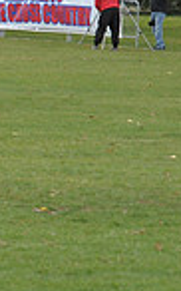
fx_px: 3994
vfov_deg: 4.2
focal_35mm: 505
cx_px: -330
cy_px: -18
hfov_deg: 2.6
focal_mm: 125
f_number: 5.6
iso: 1250
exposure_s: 1/1000
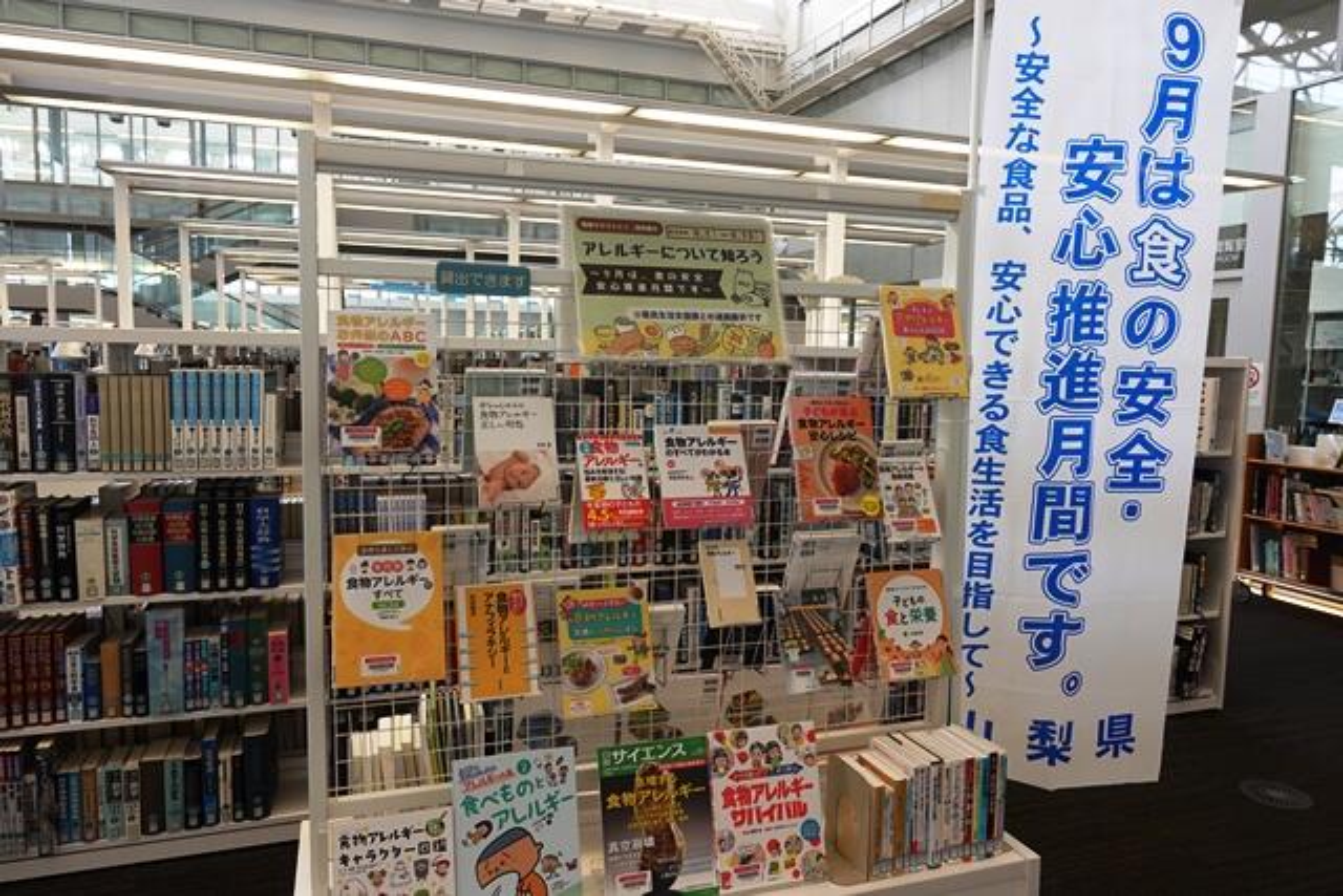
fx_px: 895
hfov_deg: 73.7
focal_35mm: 24
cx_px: 672
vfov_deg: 53.2
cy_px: 448
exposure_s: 1/30
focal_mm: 8.8
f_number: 4
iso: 125
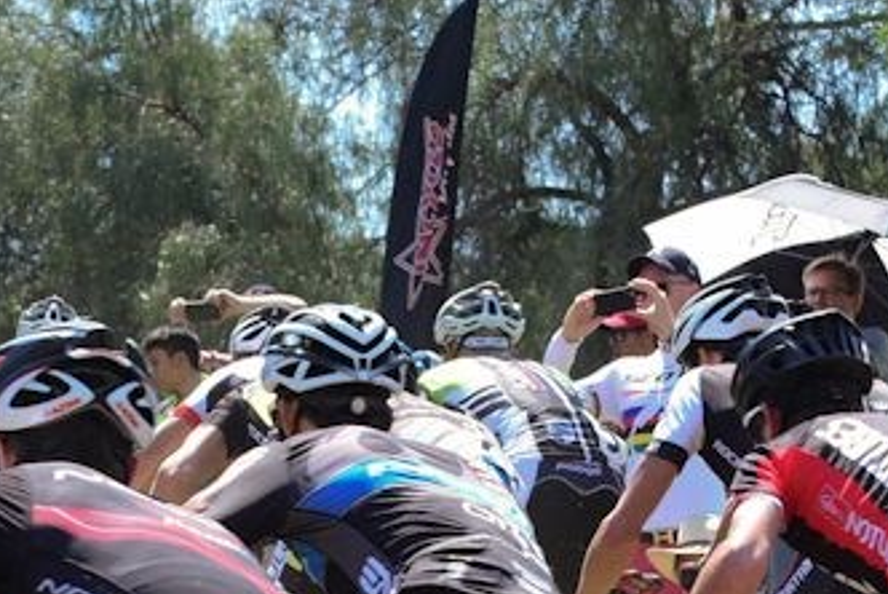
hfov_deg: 8.1
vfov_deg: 5.4
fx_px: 6246
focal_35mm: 253
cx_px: 393
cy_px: 809
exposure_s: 1/1000
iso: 1600
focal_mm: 70
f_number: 4.5
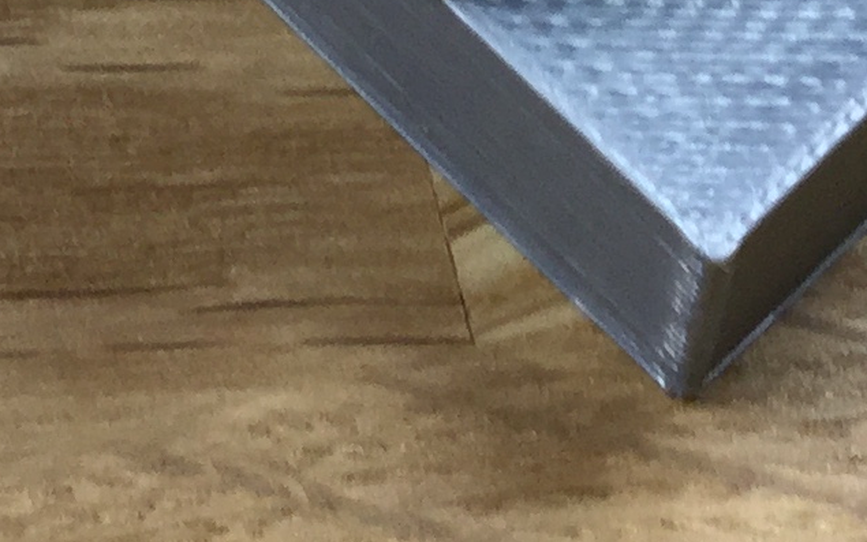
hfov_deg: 12.4
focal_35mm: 169
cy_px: -706
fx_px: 3994
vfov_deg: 7.3
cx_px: 539
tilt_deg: -56.0
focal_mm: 3.3
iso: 50
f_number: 2.4
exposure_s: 1/33
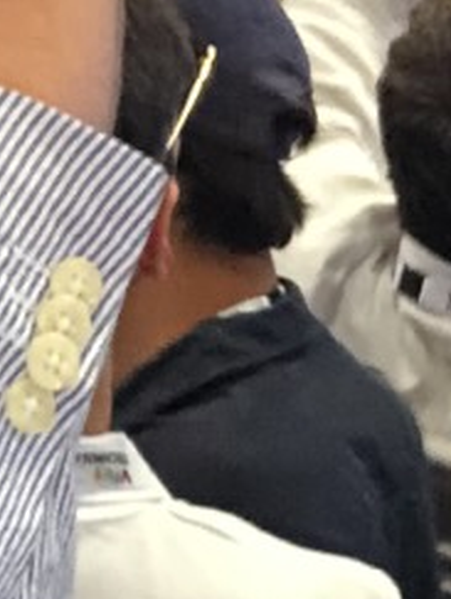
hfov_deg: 8.9
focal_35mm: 158
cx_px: 895
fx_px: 2738
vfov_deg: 12.3
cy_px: 648
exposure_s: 1/33
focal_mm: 2.87
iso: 400
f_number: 2.2
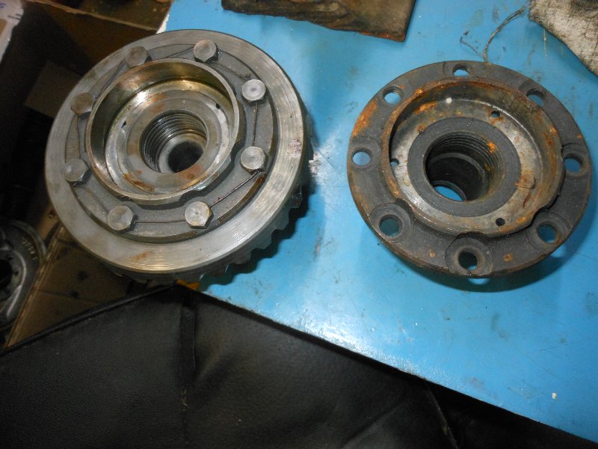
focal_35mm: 28
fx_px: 484
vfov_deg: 49.7
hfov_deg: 63.4
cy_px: 224
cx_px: 299
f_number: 3.7
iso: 400
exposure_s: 1/25
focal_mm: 5
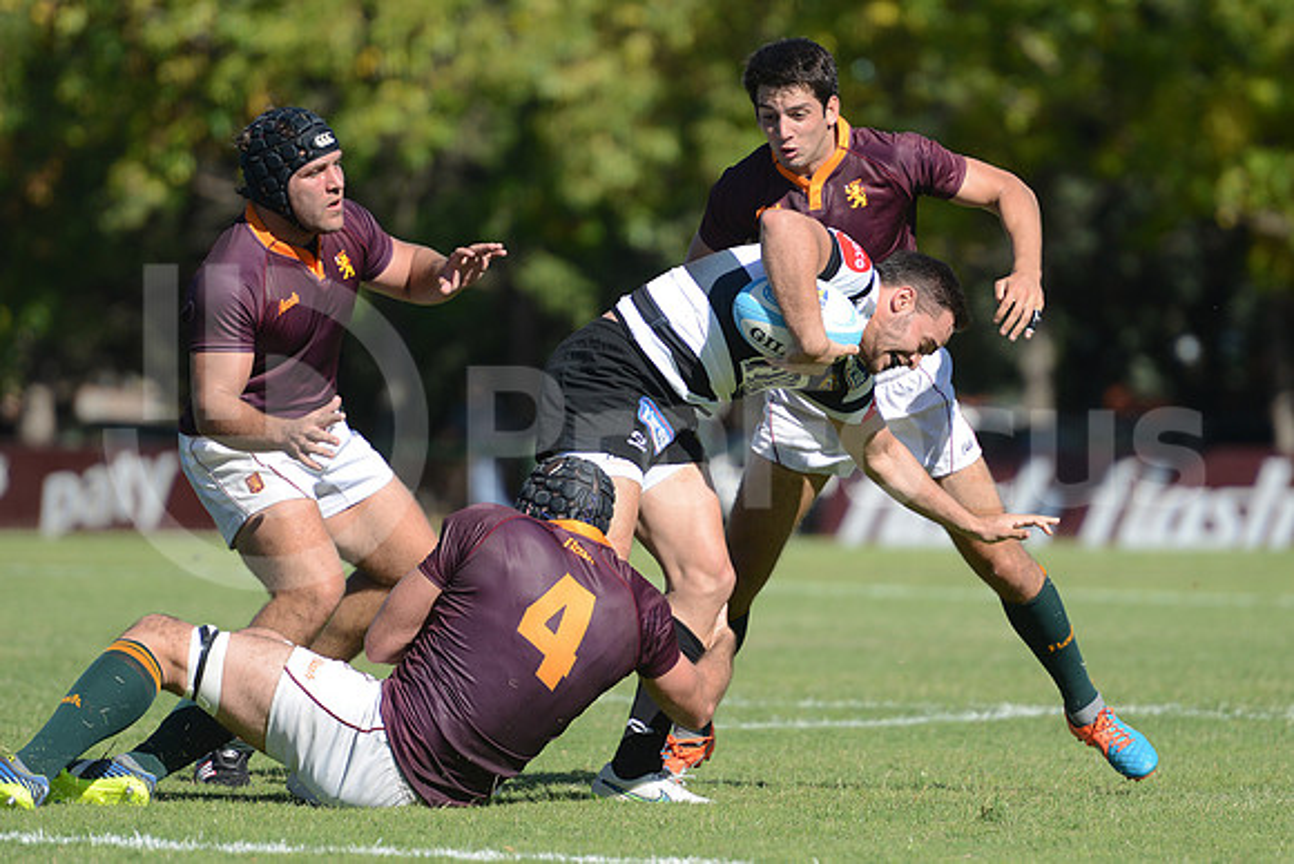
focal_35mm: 280
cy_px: 432
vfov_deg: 4.9
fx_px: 10066
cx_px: 647
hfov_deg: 7.4
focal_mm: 280
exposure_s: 1/1250
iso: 320
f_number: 4
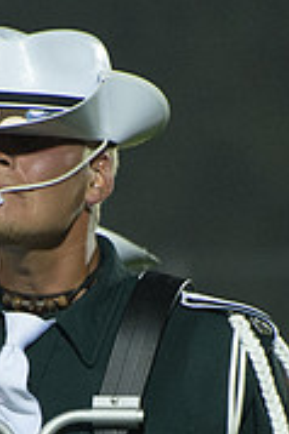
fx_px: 17445
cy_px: 390
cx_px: 111
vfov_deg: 1.4
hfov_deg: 0.9
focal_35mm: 1446
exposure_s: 1/160
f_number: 5.6
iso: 4500
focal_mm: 300
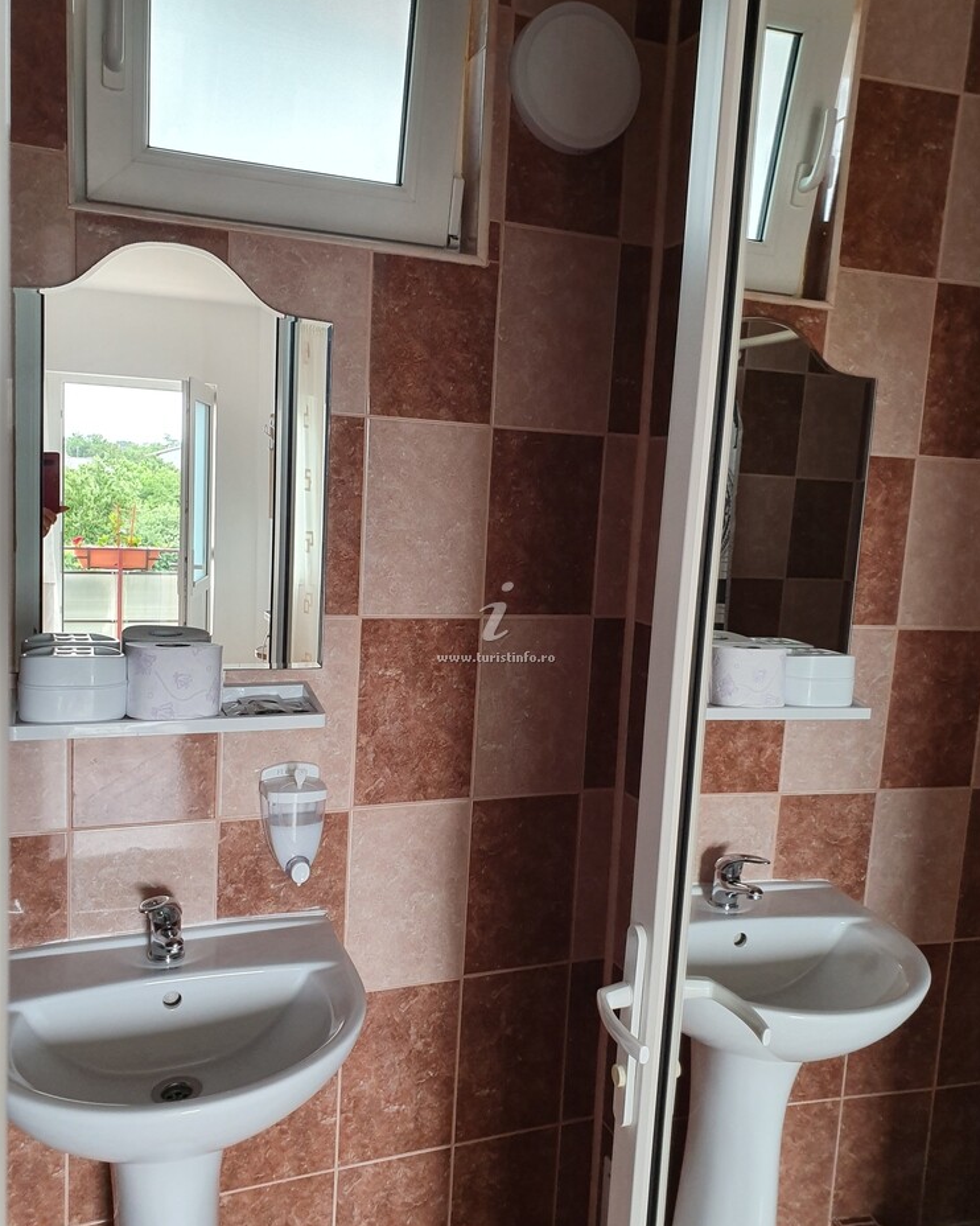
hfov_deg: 51.5
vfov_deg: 62.2
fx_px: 1015
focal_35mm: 28
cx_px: 501
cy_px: 625
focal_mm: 4.32
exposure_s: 1/120
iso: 125
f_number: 2.4
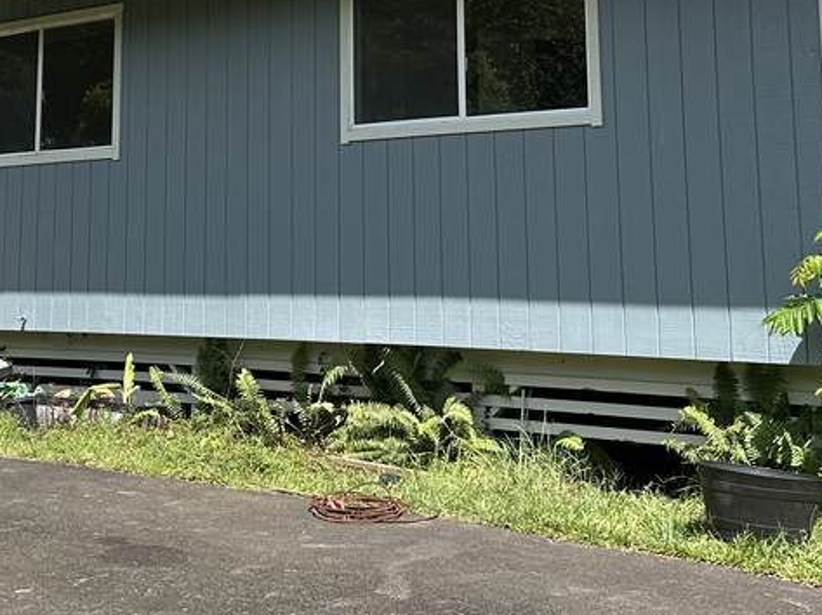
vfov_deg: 21.8
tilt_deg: +9.5
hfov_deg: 29.7
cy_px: 16
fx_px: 1542
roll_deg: -0.5
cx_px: 288
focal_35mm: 65
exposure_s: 1/2155
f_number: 1.78
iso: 80
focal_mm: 6.86
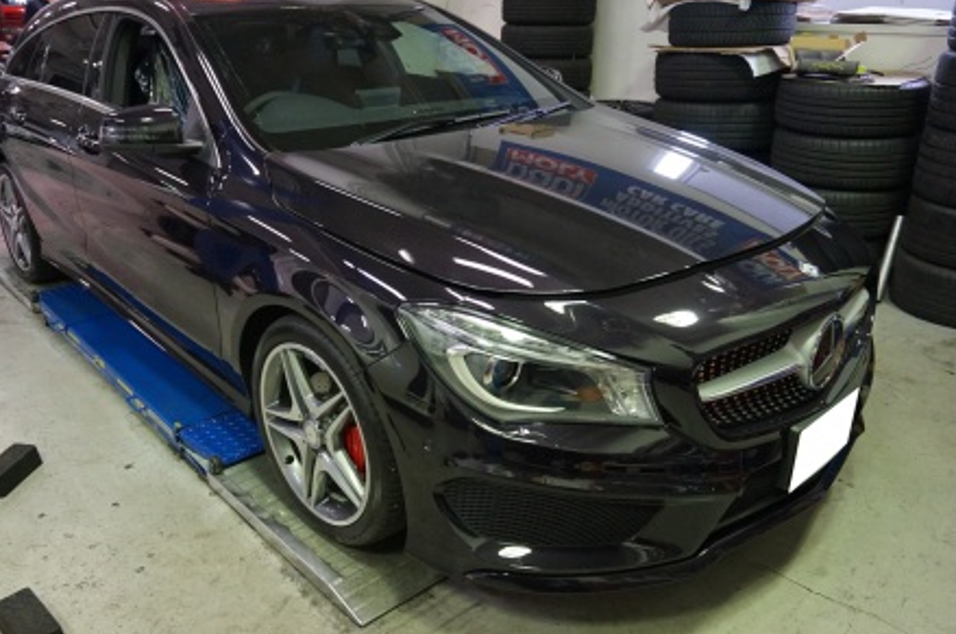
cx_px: 422
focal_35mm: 29
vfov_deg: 44.8
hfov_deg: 63.6
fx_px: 769
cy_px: 303
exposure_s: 1/160
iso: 1600
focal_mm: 16
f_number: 3.5
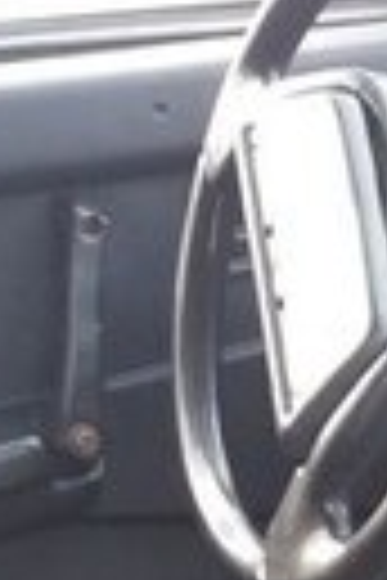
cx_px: 774
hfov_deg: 8.7
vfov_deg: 12.8
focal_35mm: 149
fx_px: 2402
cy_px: 960
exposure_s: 1/50
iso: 100
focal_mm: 3.7
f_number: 1.9
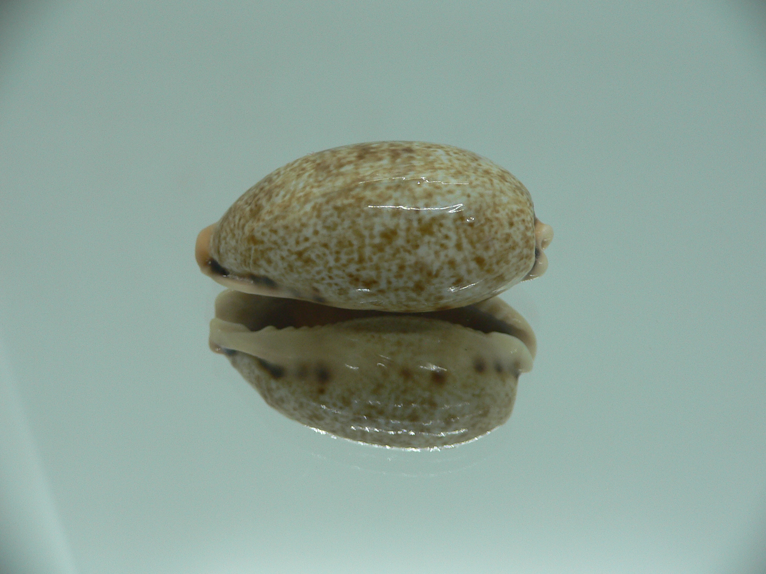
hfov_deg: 52.6
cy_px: 287
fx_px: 774
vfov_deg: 40.7
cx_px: 383
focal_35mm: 35
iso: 100
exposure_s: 1/60
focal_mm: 4.6
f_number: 2.8
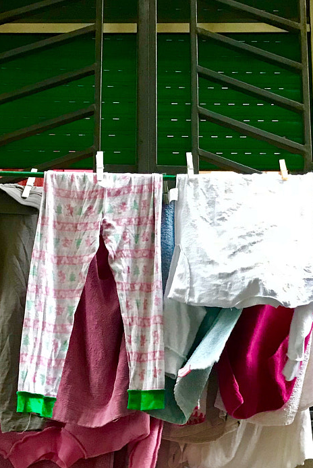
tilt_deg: +14.8
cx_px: 214
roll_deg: +1.0
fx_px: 873
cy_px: 266
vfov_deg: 30.0
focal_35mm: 67
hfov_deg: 20.2
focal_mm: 3.99
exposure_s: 1/11
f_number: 1.8
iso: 100
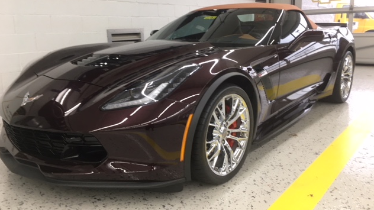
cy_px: 92
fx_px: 317
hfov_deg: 61.0
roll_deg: +1.6
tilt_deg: -9.3
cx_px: 186
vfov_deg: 36.6
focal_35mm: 32
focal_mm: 4.15
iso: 64
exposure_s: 1/30
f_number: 2.2
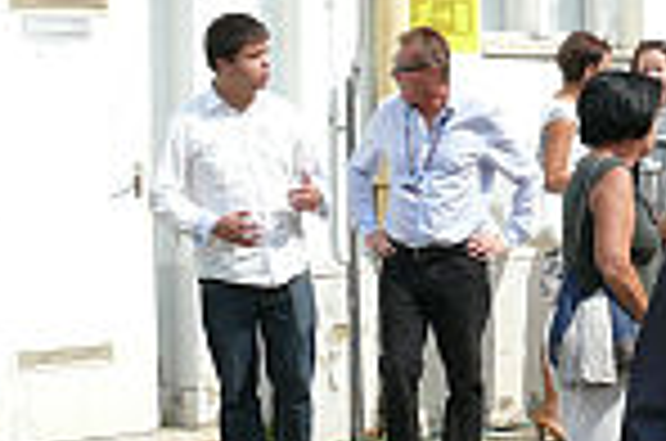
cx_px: 904
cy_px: 360
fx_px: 2049
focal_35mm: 111
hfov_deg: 17.2
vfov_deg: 12.2
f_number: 5.6
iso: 100
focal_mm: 7.4
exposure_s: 1/250
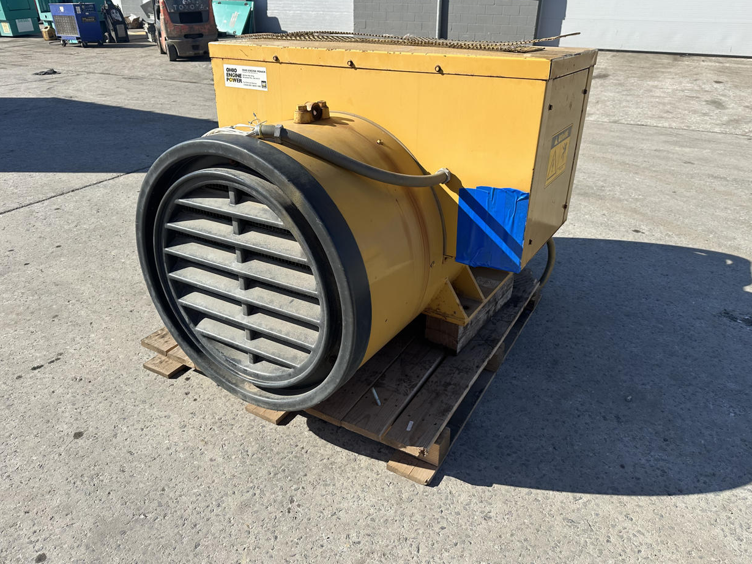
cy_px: 286
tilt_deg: -24.6
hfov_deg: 69.4
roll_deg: +0.5
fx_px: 543
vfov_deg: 54.9
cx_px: 374
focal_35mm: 25
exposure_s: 1/3247
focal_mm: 6.86
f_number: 1.78
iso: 80
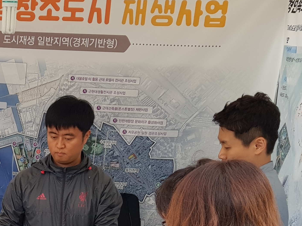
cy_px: 275
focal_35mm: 75
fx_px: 654
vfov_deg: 18.5
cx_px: -26
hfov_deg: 24.3
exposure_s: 1/120
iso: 80
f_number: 1.7
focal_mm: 4.2
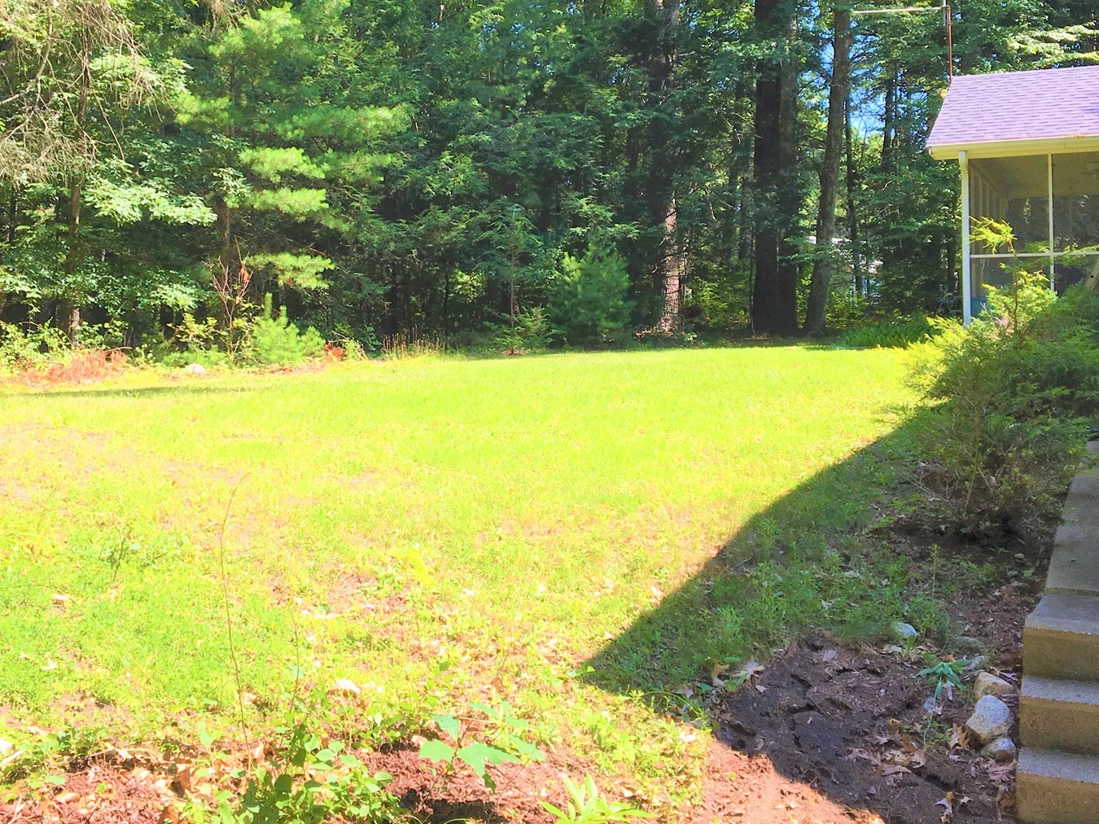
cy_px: 301
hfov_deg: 42.9
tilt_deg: +2.3
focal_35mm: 44
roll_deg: -0.1
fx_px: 1397
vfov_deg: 32.7
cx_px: 490
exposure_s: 1/503
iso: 25
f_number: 2.2
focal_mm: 4.15
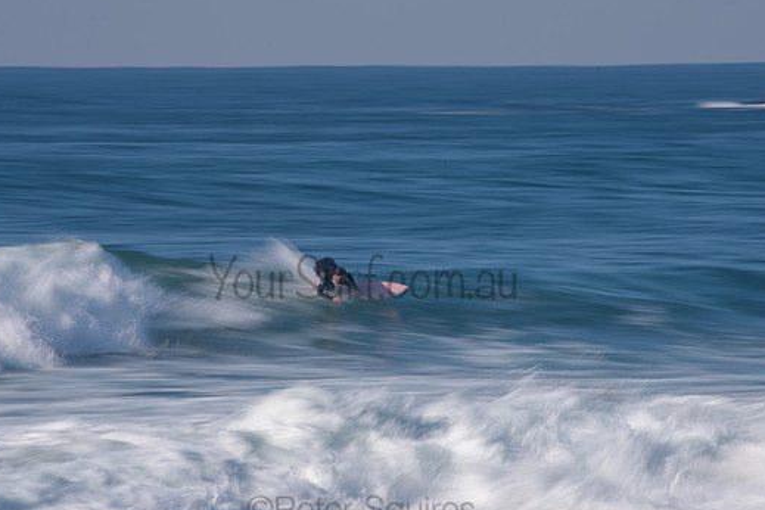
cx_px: 361
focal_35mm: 559
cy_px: 265
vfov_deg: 2.5
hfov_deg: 3.7
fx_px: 11878
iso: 31
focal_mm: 500
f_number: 16
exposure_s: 1/13
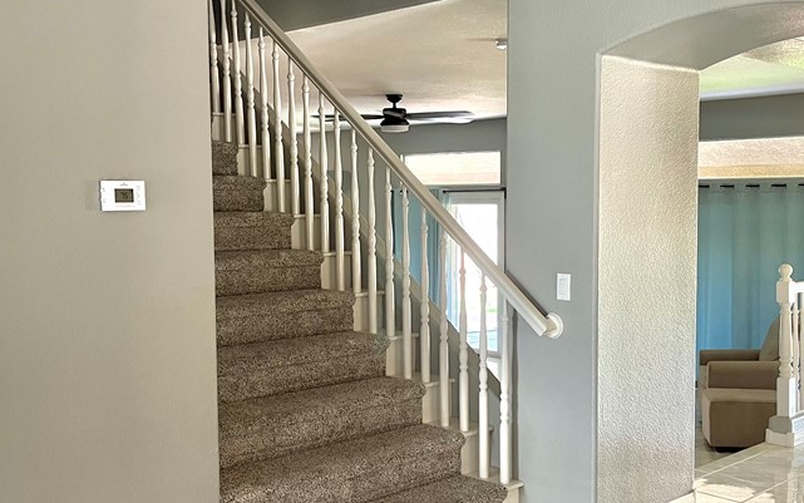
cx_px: 429
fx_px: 964
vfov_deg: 29.2
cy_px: 277
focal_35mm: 44
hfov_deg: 45.2
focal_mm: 5.1
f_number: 1.6
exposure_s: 1/60
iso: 160
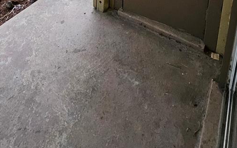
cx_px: 128
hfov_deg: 58.1
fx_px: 213
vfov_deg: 25.5
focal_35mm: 33
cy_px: -88
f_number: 2.2
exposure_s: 1/60
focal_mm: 1.74
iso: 320
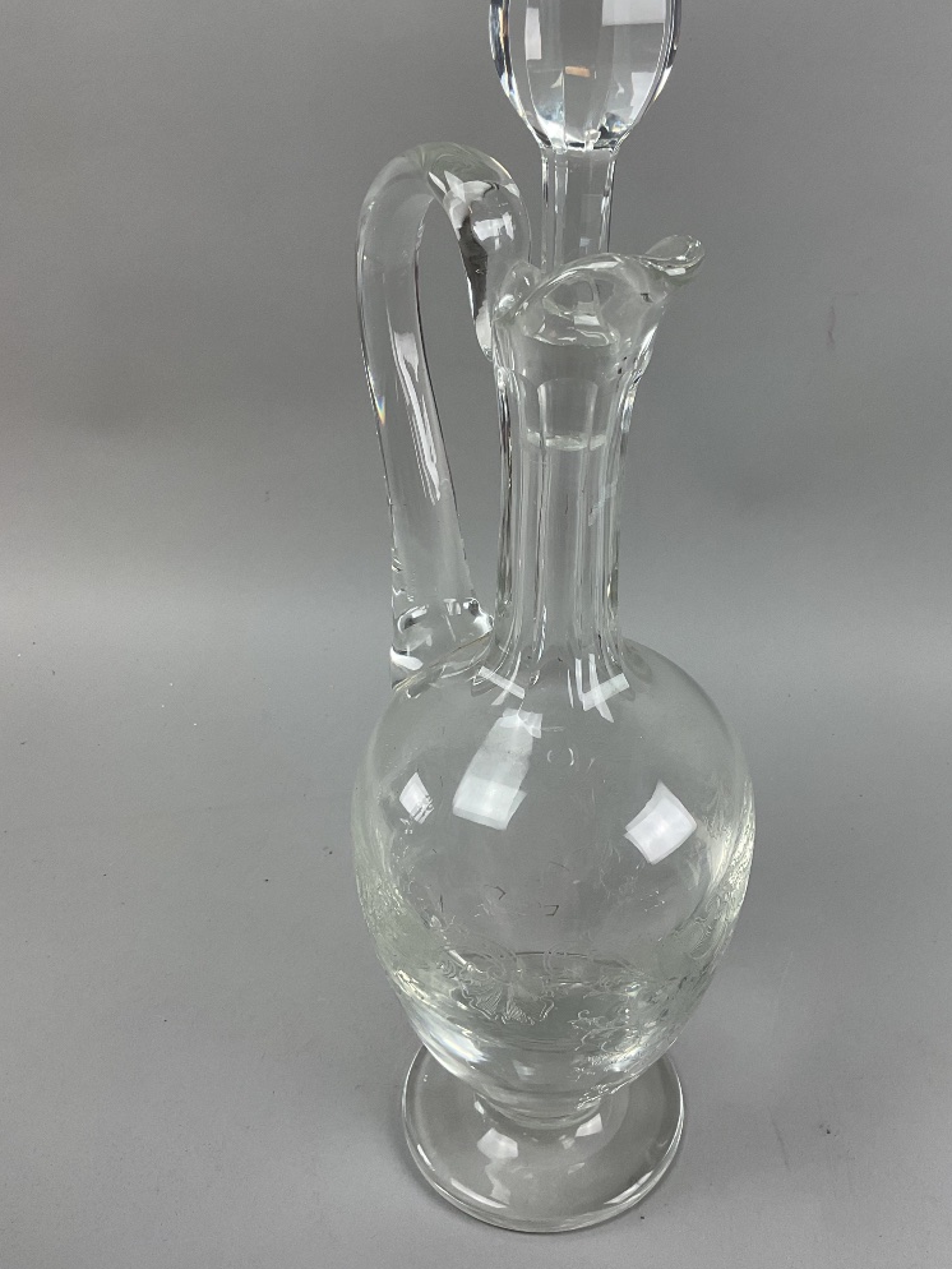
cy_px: 540
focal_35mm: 35
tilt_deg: -29.1
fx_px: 1283
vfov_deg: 52.4
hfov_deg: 40.6
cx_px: 562
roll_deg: -1.8
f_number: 1.8
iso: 40
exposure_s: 1/100
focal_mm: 3
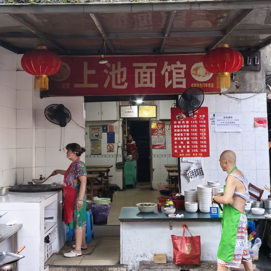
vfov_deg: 35.9
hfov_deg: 36.1
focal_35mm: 47
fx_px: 416
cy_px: 104
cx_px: 138
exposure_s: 1/100
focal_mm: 5.75
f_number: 4
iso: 320
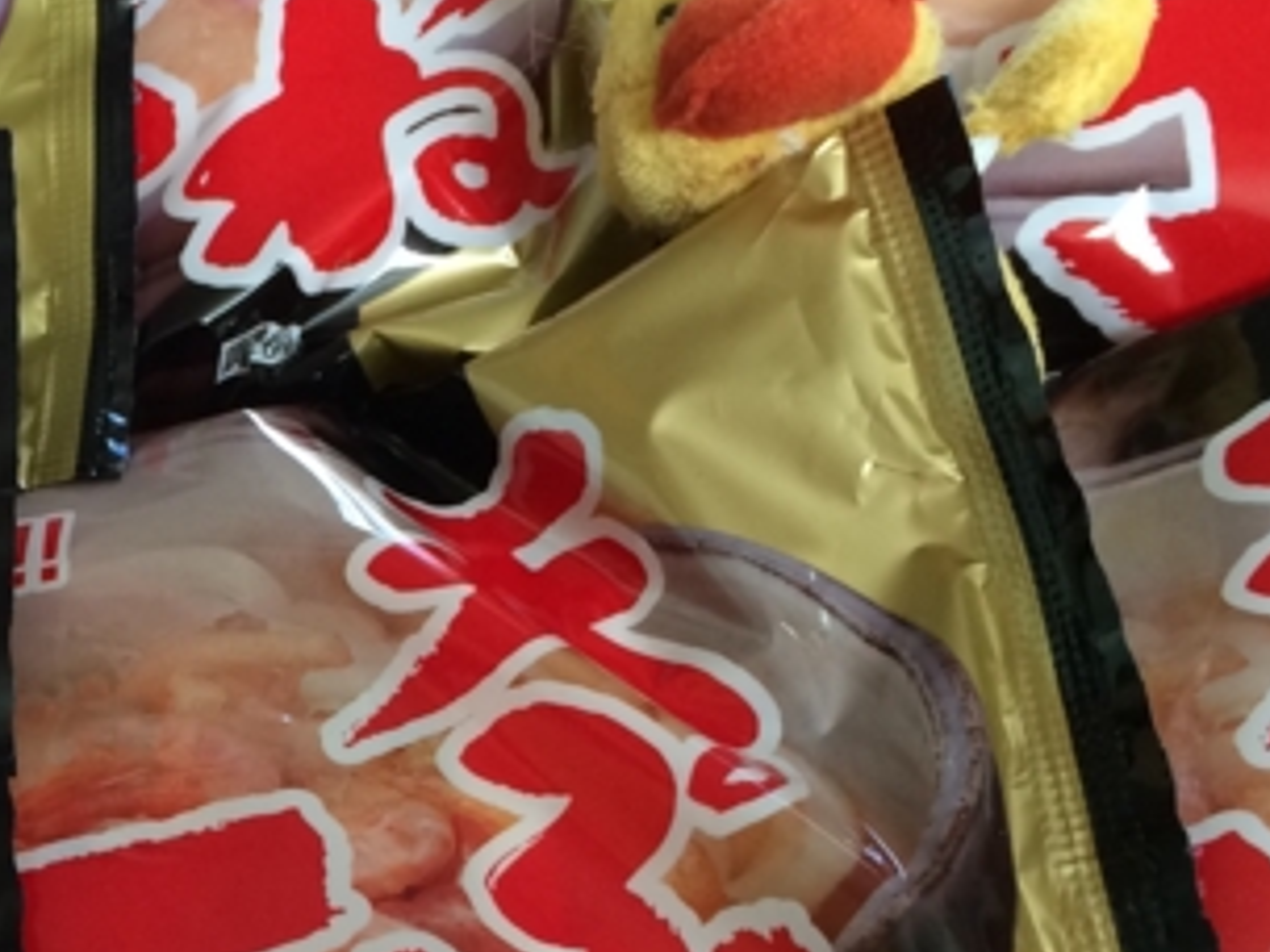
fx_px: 2898
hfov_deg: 23.6
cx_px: -8
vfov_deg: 18.4
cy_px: 831
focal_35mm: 79
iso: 100
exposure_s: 1/30
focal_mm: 4.12
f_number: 2.2
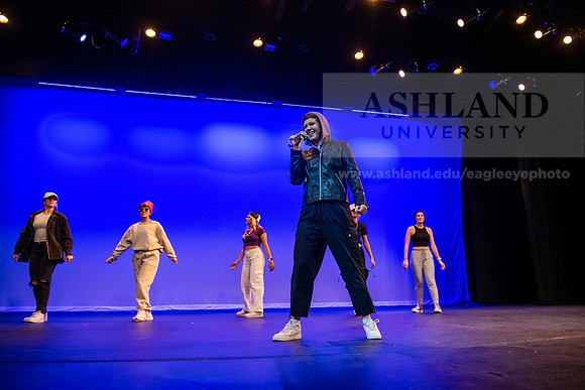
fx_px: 439
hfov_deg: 67.4
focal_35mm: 27
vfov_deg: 48.0
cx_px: 292
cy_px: 195
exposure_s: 1/320
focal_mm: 27
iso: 4000
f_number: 3.5
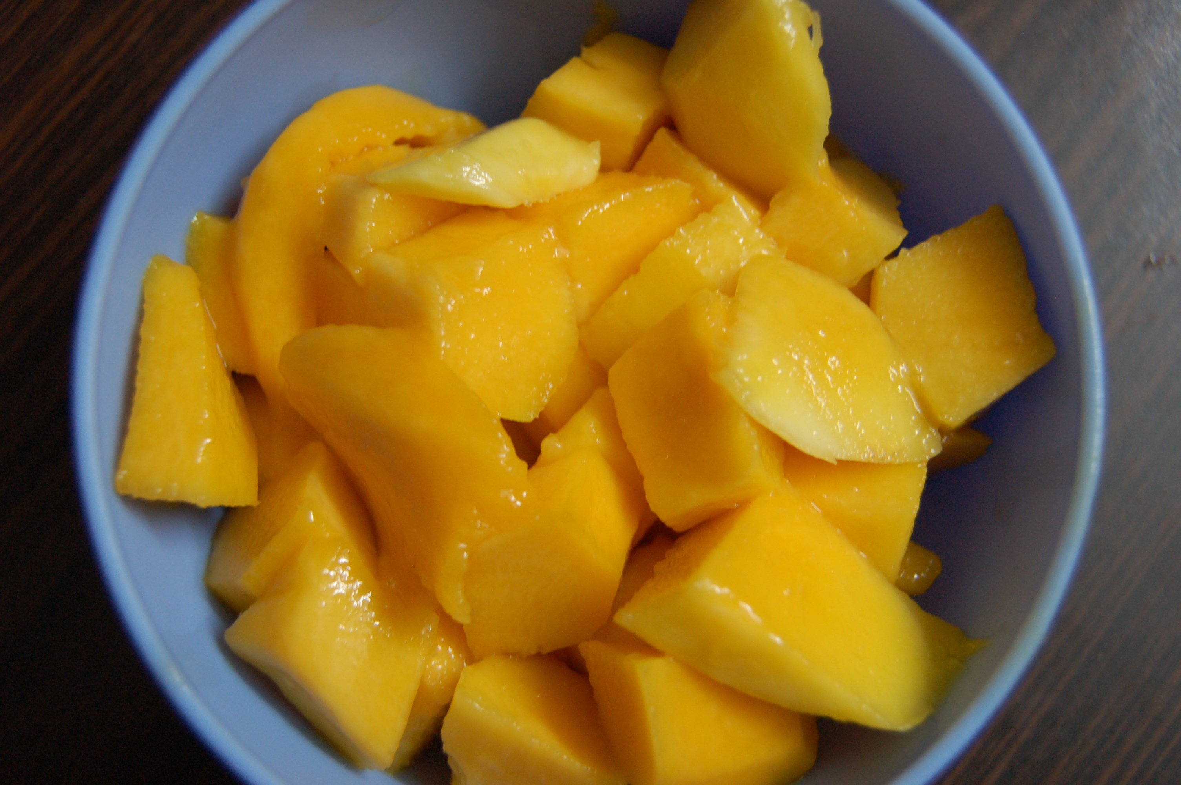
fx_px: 1278
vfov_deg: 34.1
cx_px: 590
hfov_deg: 49.6
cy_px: 392
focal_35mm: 39
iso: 800
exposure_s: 1/20
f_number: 4.2
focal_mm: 26
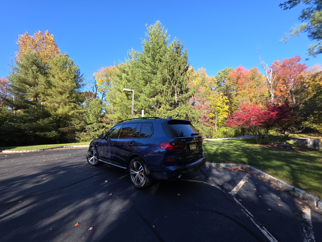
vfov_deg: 89.9
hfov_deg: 106.2
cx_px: 161
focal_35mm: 13
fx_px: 121
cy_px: 121
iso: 20
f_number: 1.9
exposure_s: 1/272
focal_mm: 2.2
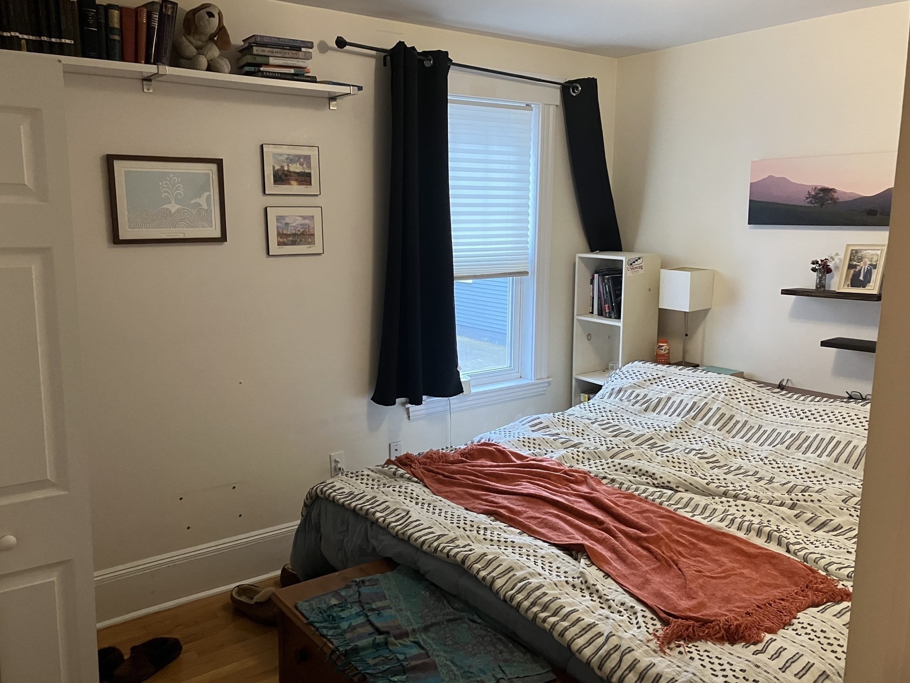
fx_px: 762
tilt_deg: -10.0
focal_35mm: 29
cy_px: 343
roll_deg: -0.4
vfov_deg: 48.2
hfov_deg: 61.7
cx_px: 459
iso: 250
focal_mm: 3.99
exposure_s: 1/60
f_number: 1.8
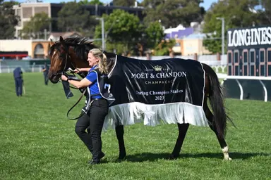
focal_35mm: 195
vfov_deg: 7.0
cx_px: 136
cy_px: 90
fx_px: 1468
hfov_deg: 10.5
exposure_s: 1/1250
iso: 280
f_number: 5.3
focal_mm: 195
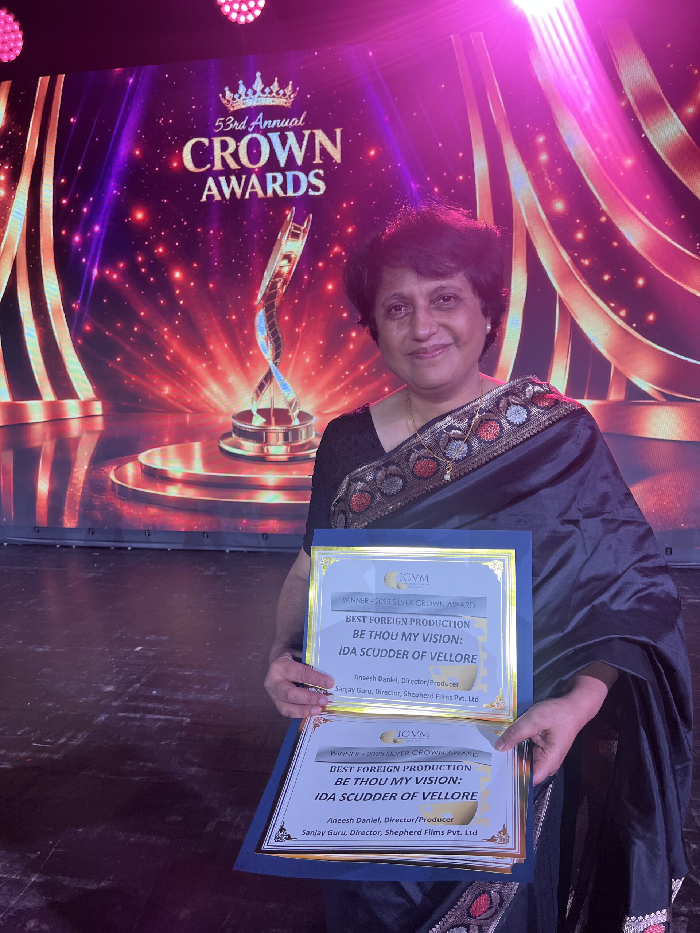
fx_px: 701
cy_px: 466
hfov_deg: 53.1
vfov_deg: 67.3
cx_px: 350
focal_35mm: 26
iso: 125
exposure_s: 1/118
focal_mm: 5.7
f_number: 1.5
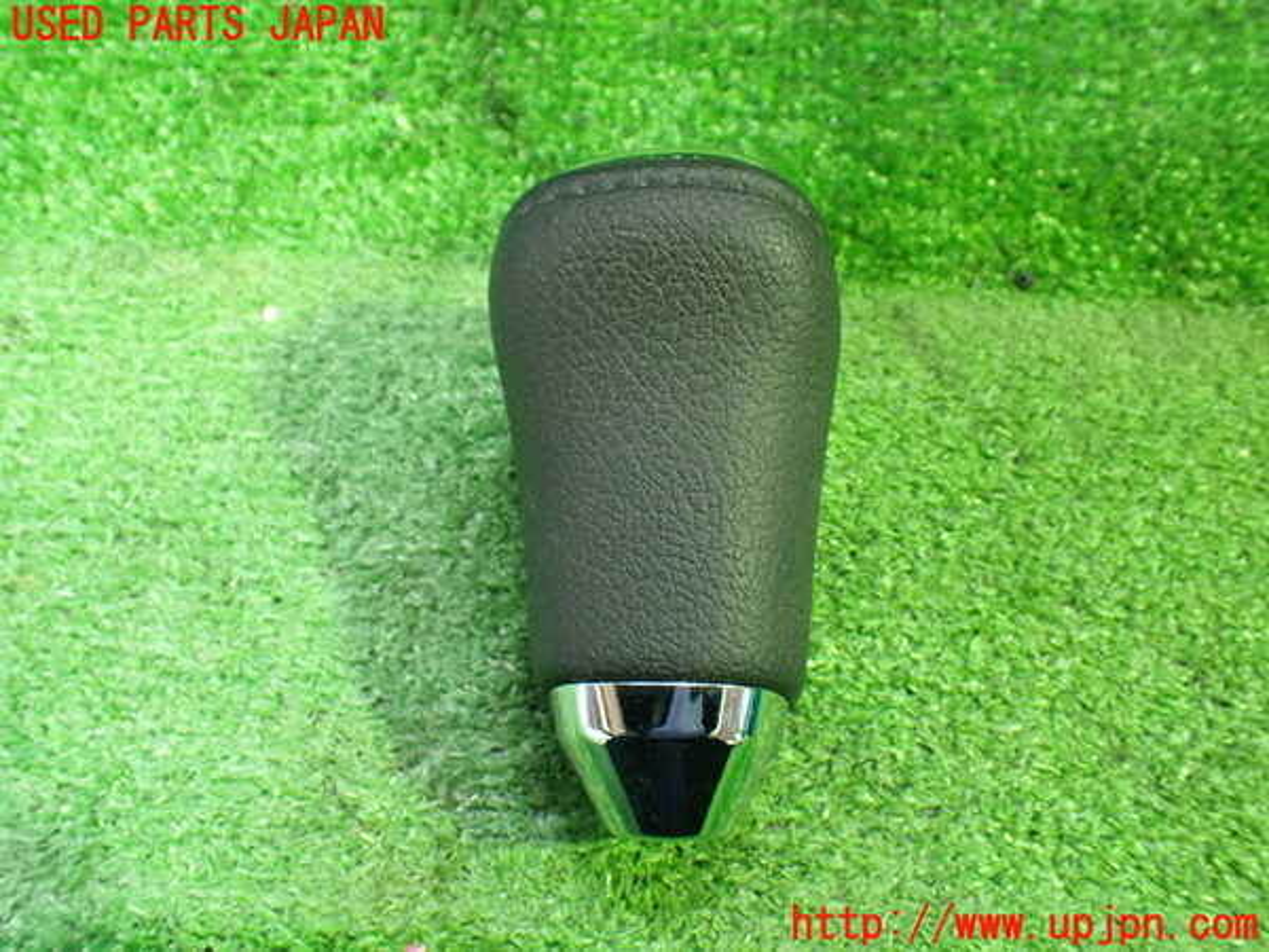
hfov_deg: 60.0
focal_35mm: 30
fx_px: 1100
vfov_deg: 46.8
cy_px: 476
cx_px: 634
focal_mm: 5.4
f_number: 2.3
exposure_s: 1/30
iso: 800
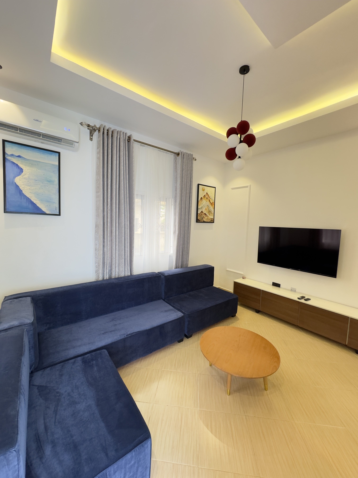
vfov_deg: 102.1
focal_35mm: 14
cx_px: 179
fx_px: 193
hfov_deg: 85.7
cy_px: 239
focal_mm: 2.22
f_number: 2.2
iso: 320
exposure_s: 1/56
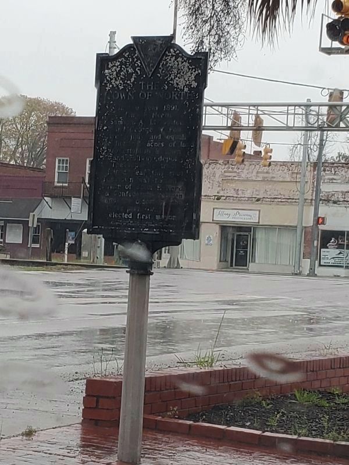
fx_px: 350
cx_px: 174
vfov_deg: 67.3
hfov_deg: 53.1
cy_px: 232
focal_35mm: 26
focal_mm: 4.3
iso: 50
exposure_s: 1/190
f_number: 2.4
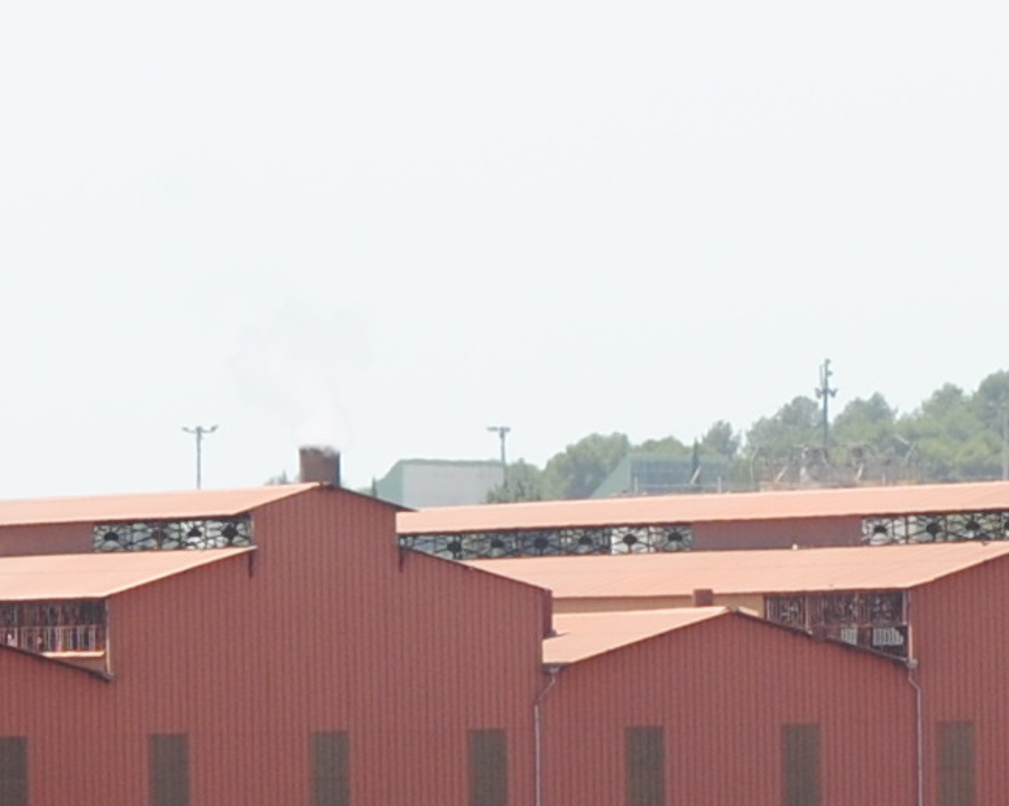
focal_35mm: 590
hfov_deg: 3.3
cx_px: 1227
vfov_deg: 2.6
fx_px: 17614
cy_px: 719
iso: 100
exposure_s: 1/200
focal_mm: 70
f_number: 9
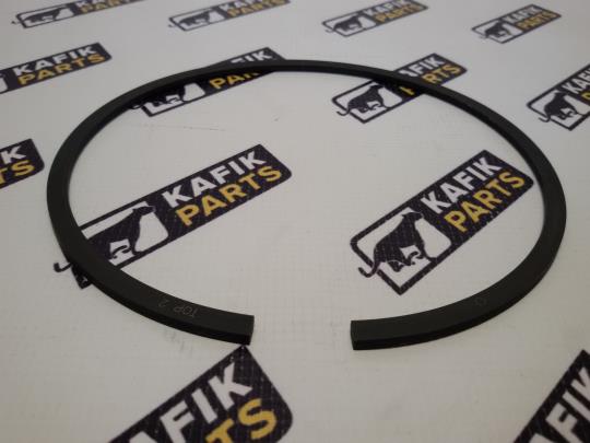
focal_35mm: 31
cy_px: 222
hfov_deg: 58.4
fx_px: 528
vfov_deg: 45.4
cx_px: 295
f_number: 2.4
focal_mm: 2.93
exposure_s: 1/50
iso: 50
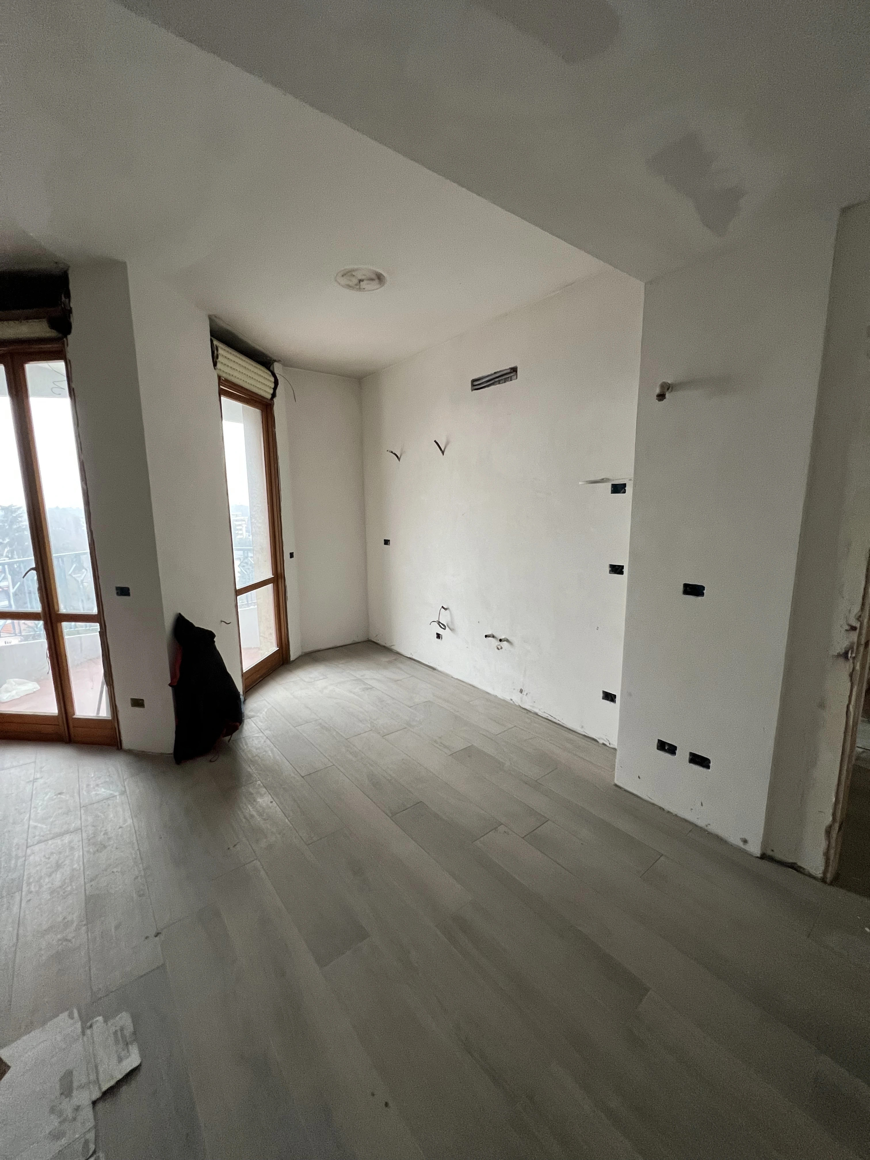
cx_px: 435
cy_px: 580
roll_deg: +1.4
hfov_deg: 89.9
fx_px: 436
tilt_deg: -9.1
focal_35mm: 13
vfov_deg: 106.2
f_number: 1.8
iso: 250
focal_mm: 1.57
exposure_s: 1/60
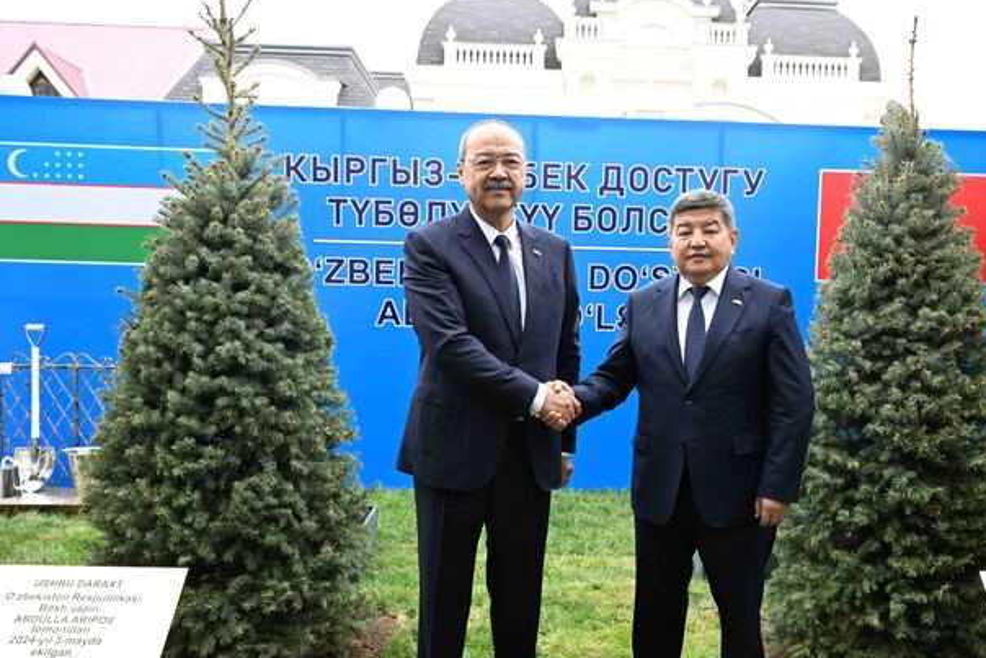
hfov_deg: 52.8
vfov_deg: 36.7
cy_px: 400
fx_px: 986
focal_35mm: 36
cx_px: 586
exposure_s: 1/250
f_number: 5.6
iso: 640
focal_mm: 29
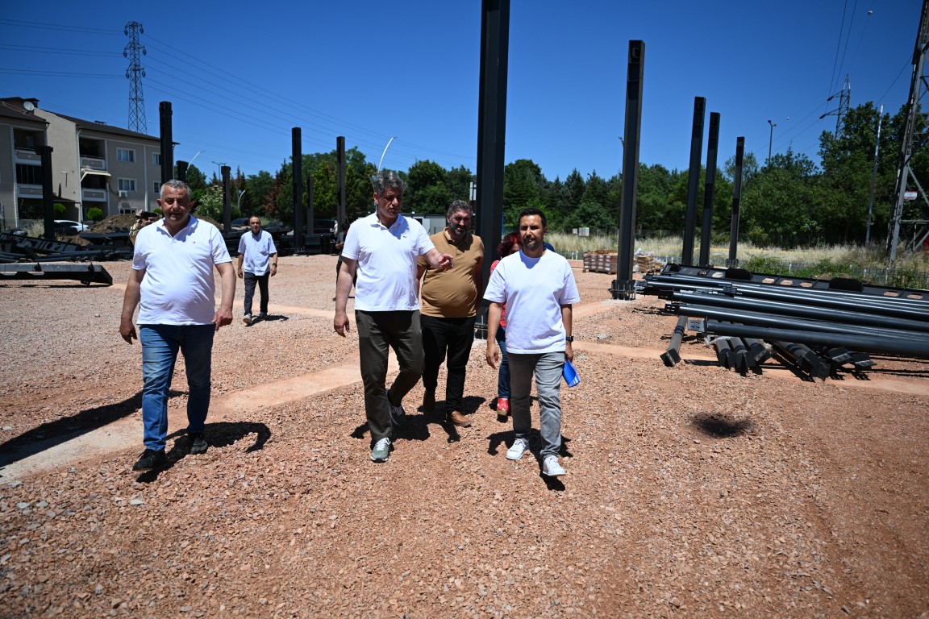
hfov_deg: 73.7
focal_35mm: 24
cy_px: 310
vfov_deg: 53.1
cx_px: 464
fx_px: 619
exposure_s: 1/13000
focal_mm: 24
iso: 400
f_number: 2.8
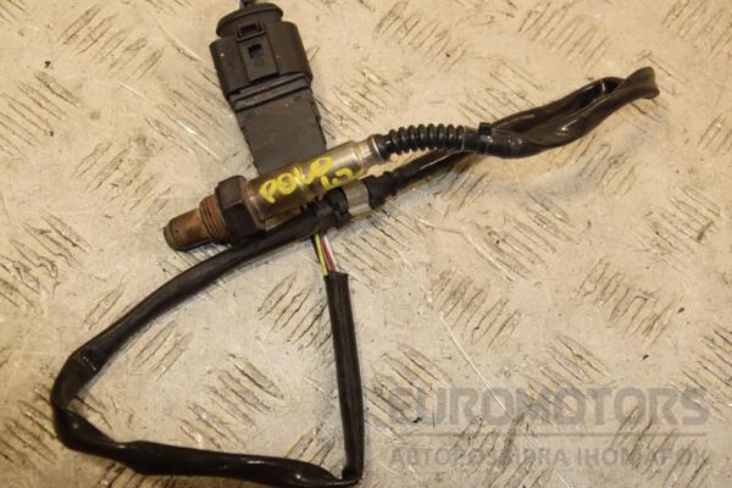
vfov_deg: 18.2
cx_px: 366
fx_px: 1525
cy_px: 244
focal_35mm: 75
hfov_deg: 27.0
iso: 800
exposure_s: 1/200
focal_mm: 50
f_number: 8
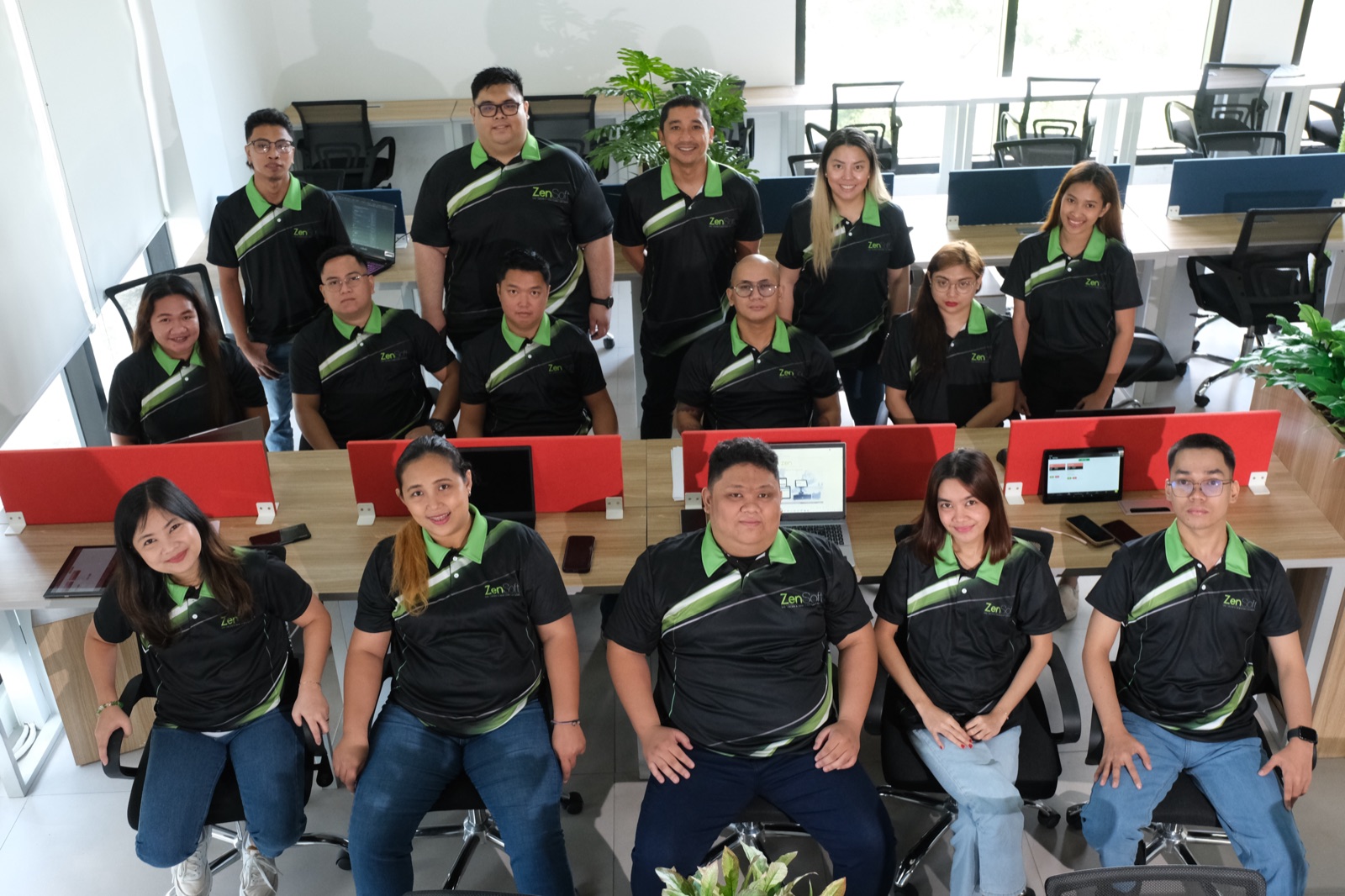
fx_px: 1270
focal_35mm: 34
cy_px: 448
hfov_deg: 55.8
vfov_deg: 38.9
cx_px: 672
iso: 2500
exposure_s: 1/125
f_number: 4.5
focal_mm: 22.7
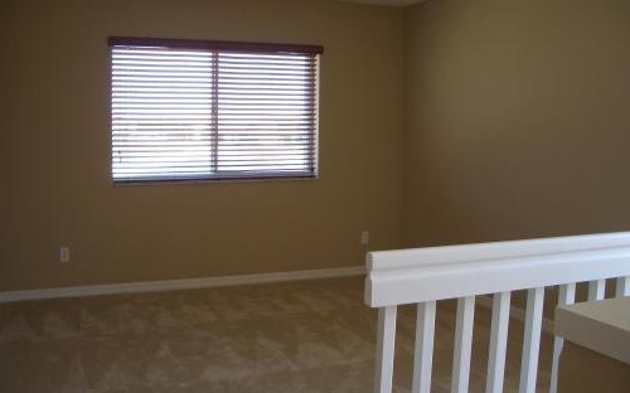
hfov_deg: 51.6
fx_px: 652
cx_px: 309
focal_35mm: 38
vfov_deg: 33.5
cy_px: 189
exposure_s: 1/125
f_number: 2.6
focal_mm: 5.8
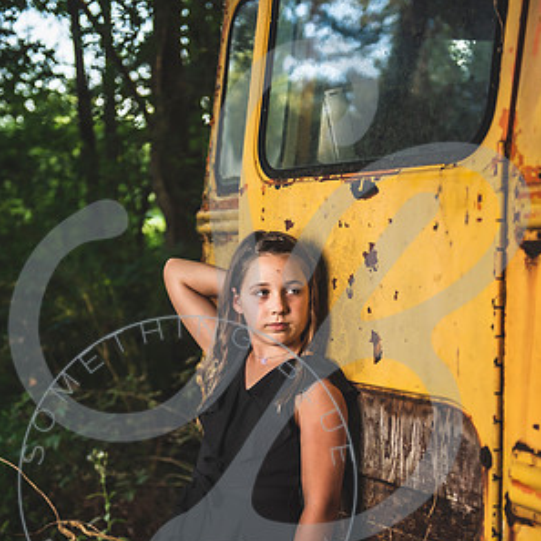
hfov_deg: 25.7
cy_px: 346
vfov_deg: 25.6
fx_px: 1185
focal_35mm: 67
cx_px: 270
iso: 100
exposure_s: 1/160
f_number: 2.8
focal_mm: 52
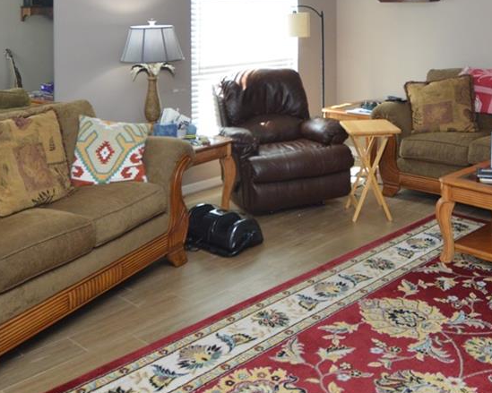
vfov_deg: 33.6
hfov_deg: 44.2
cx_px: 325
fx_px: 597
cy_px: 7
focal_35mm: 41
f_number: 4
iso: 400
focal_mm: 10
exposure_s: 1/60
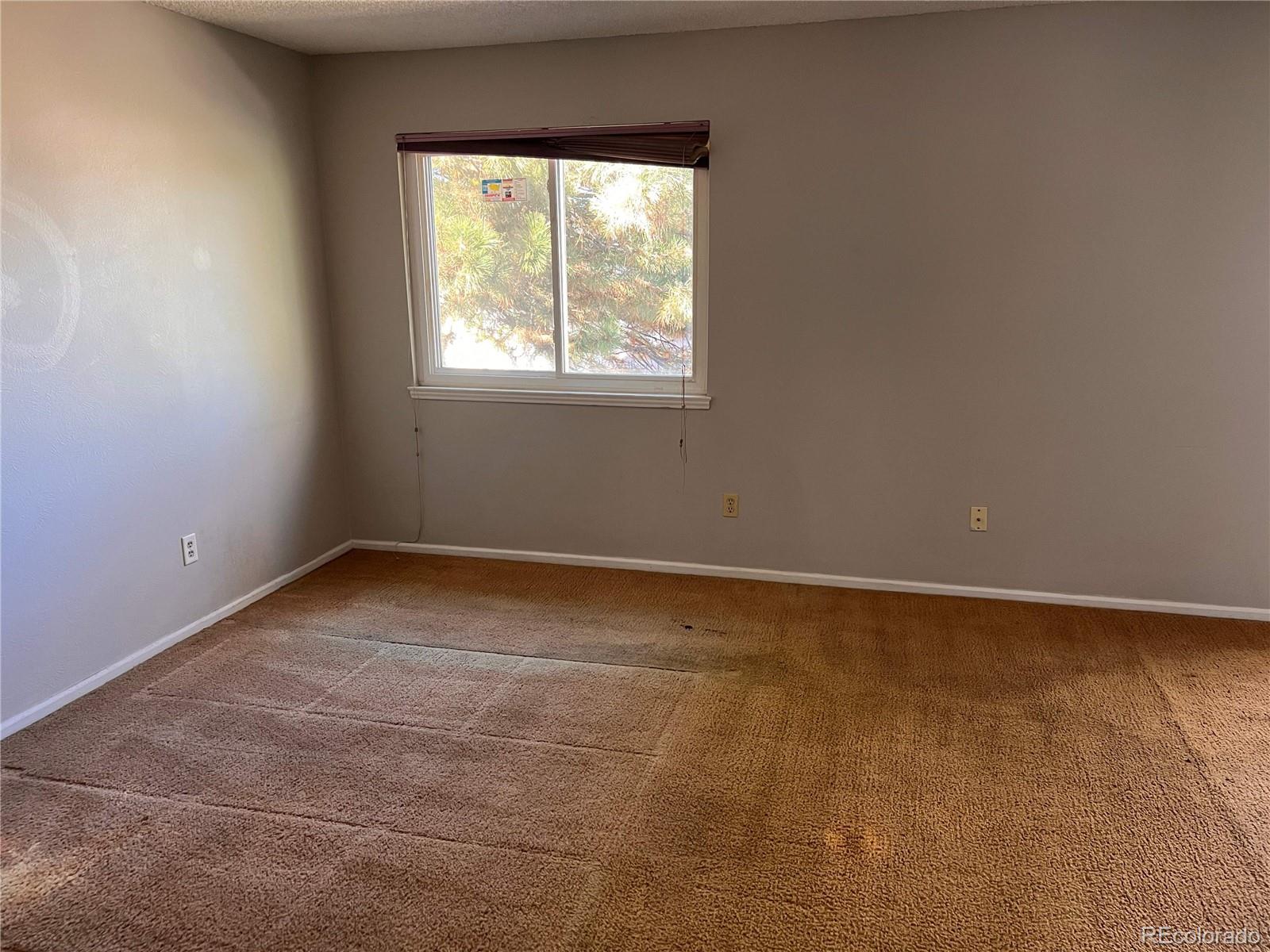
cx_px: 635
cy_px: 476
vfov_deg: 53.1
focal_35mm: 26
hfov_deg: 67.3
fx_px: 954
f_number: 1.5
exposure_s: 1/66
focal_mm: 5.7
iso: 125
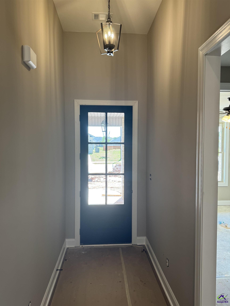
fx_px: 213
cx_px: 115
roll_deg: +0.6
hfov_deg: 56.8
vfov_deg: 71.6
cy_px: 153
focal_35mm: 24
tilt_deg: -4.0
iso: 125
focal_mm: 6.76
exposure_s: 1/120
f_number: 1.78
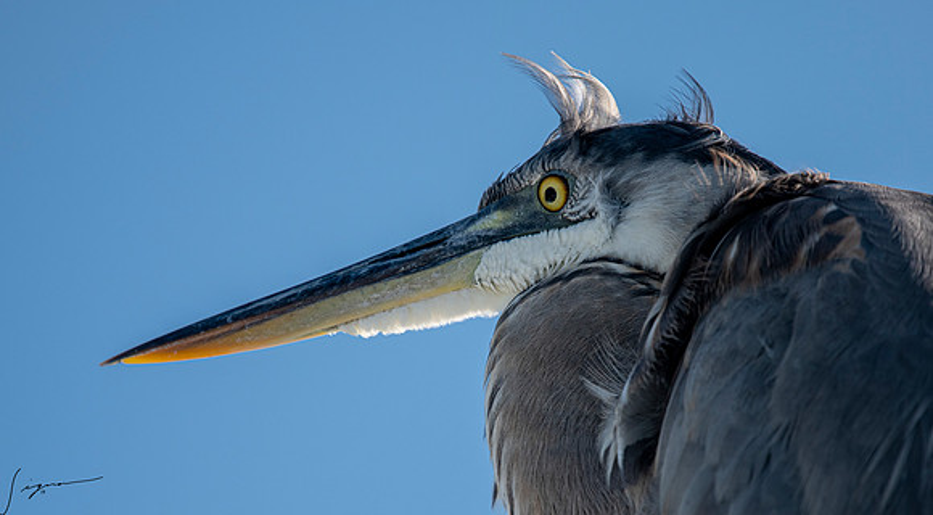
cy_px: 327
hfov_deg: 3.8
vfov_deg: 2.1
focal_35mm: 574
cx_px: 499
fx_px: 14129
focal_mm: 420
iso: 500
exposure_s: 1/2000
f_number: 5.6
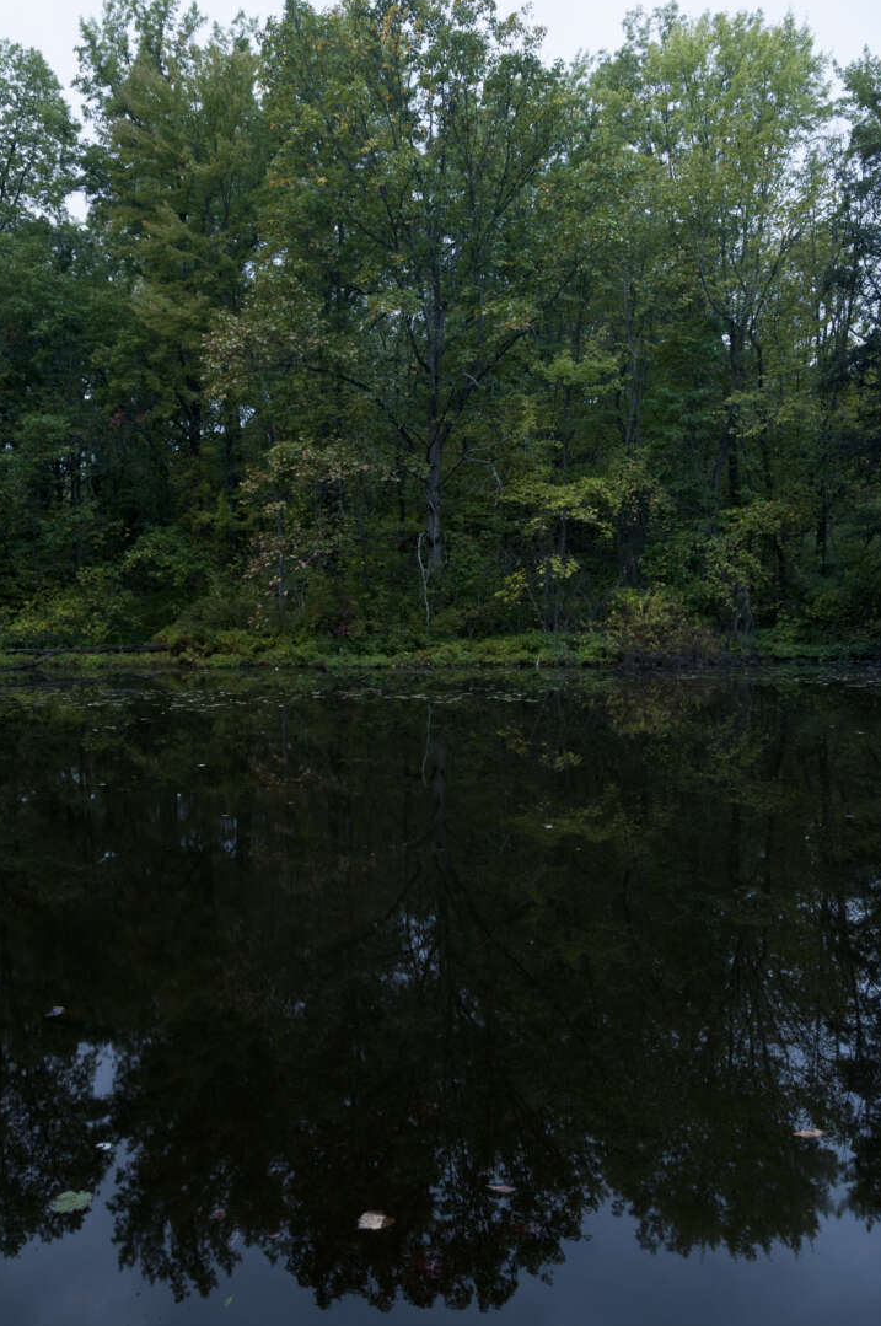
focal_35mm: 29
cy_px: 640
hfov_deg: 44.9
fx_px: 1067
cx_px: 428
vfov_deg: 63.7
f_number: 9.5
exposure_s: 1/1.43
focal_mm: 18
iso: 200
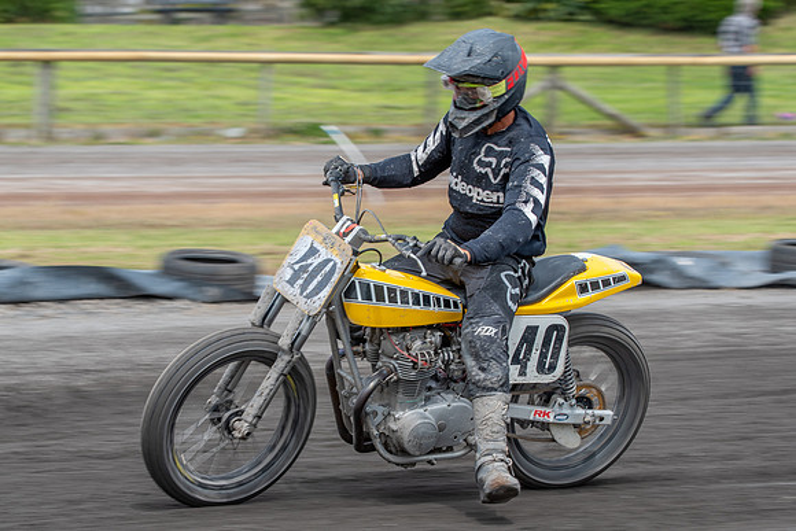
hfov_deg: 10.6
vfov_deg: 7.1
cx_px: 357
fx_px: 4273
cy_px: 329
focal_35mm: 193
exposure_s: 1/250
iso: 200
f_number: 7.1
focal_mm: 150
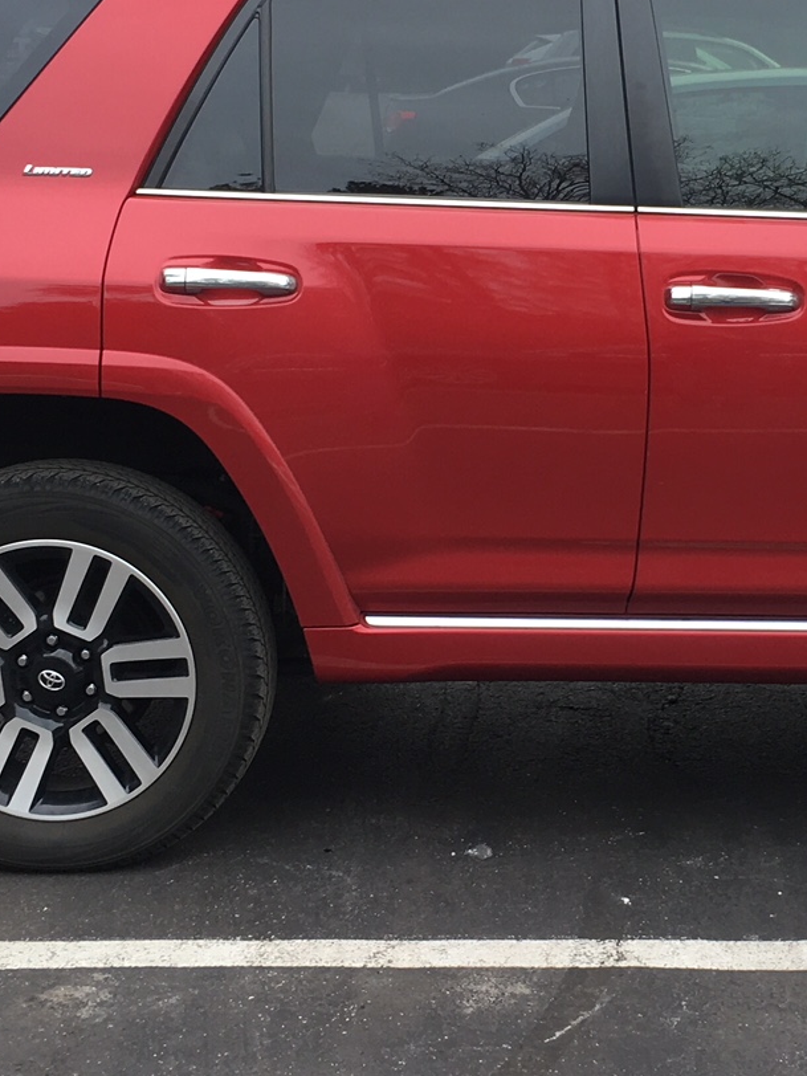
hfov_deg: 20.2
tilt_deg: -6.7
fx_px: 2238
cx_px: 661
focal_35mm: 72
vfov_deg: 26.9
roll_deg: +0.2
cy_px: 366
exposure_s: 1/170
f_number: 2.2
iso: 25
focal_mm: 4.15
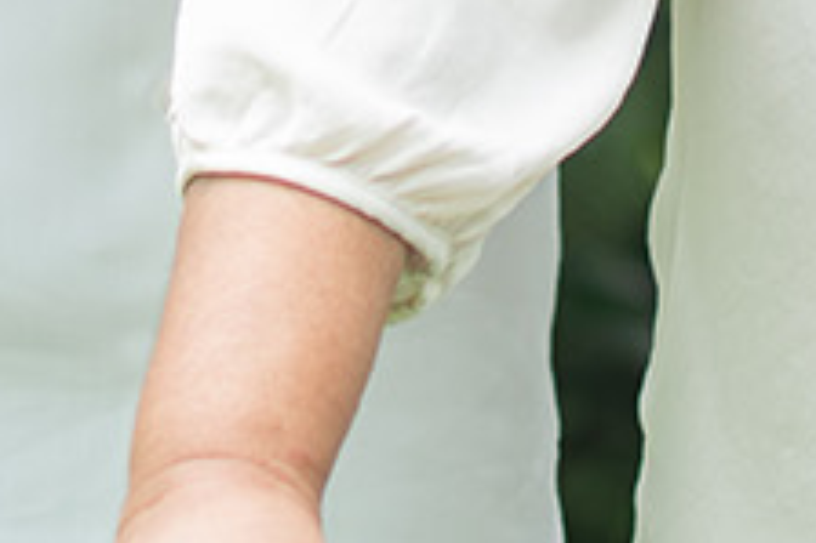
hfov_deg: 6.1
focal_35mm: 338
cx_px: 688
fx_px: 7660
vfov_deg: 4.0
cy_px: -940
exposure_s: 1/160
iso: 100
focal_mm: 35
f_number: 2.2
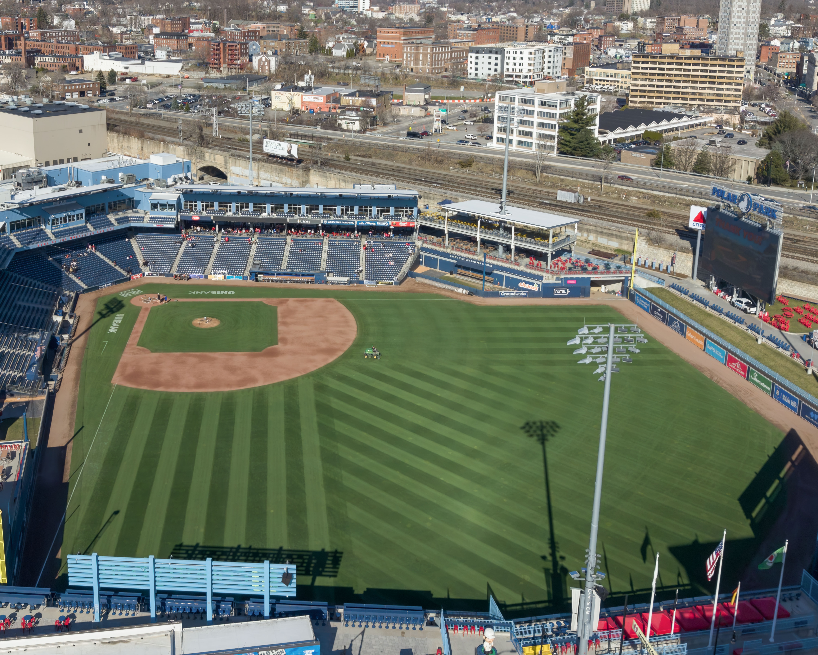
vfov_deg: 43.3
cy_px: 341
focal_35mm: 34
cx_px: 295
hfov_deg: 52.2
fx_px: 823
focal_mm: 8.67
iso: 200
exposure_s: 1/6400
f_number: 1.8
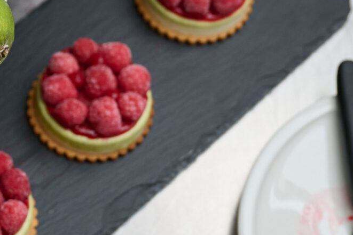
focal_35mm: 151
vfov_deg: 9.1
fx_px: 1481
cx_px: -82
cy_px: 123
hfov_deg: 13.2
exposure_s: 1/250
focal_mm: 39
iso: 400
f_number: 4
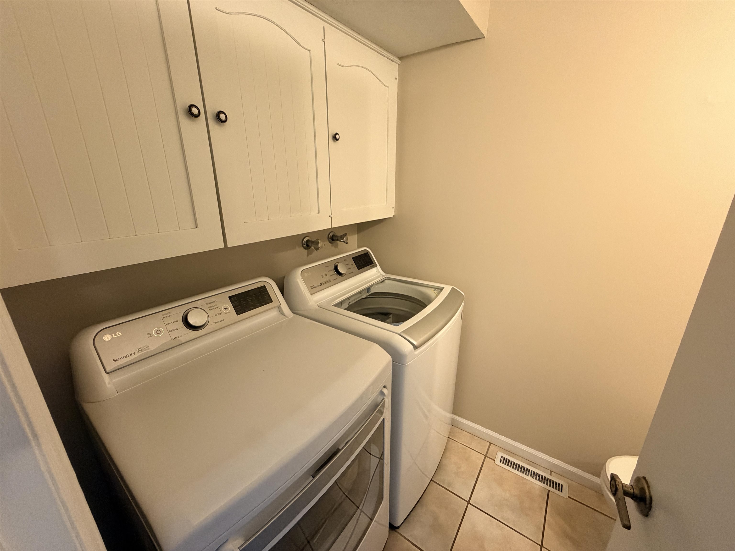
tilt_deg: -17.9
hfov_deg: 102.1
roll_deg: +0.5
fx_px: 297
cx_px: 368
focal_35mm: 14
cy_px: 276
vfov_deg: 85.7
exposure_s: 1/60
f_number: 2.2
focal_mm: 2.22
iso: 320
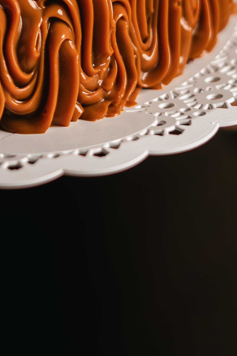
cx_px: -44
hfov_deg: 9.3
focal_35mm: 145
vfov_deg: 13.7
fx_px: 1432
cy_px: -92
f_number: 2.5
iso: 100
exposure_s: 1/200
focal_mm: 50
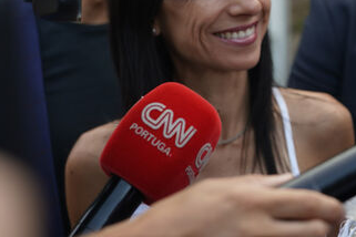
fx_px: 1058
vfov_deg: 12.8
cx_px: 451
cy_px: 67
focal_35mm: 107
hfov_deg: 18.0
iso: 80
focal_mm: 35
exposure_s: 1/250
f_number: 2.2
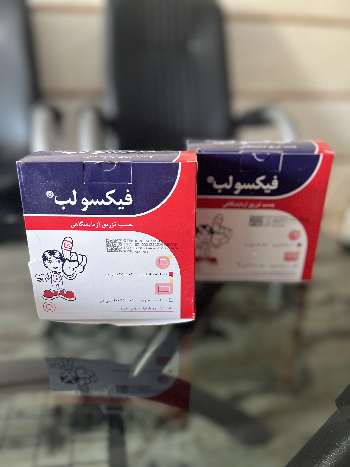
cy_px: 234
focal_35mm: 26
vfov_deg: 67.3
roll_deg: +0.0
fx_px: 351
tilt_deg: -22.4
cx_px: 175
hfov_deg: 53.1
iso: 400
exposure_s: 1/60
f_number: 1.5
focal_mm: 5.7
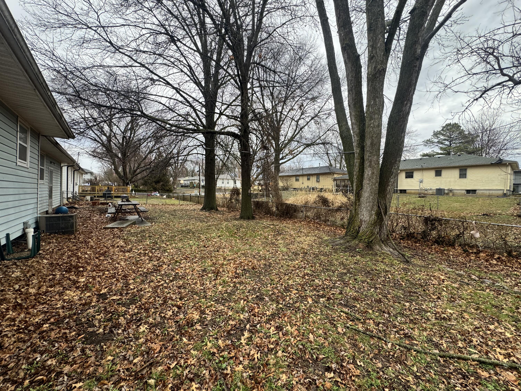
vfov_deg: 85.7
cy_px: 196
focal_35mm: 14
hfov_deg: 102.1
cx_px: 260
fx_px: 211
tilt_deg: -1.0
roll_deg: -1.5
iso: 40
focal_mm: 2.22
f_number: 2.2
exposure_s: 1/184
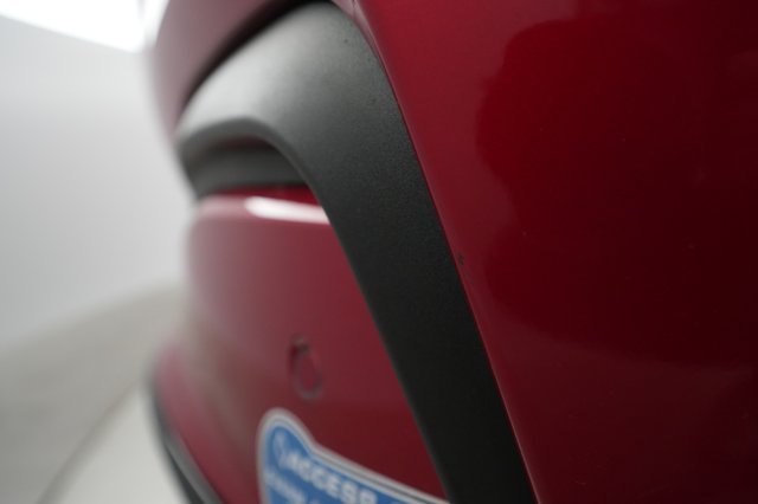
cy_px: 252
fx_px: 589
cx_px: 379
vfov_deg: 46.4
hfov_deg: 65.5
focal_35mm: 28
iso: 3200
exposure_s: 1/80
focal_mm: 28
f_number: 4.5
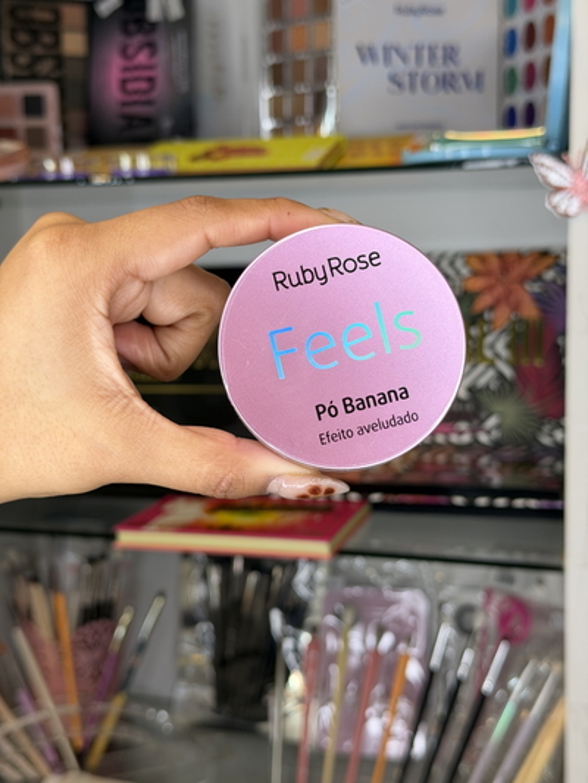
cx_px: 294
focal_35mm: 48
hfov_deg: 30.3
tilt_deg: -6.7
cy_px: 392
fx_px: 1087
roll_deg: +0.4
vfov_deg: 39.6
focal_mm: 6.76
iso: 50
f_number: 1.78
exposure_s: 1/121
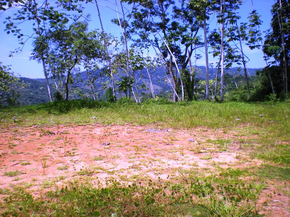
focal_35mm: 38
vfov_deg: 37.7
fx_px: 318
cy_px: 108
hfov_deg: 49.0
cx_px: 145
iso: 64
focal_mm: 6.3
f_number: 4.6
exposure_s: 1/430
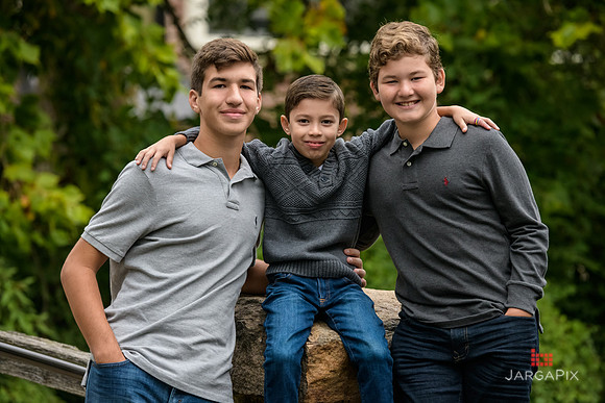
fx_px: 2689
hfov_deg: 12.8
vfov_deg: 8.6
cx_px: 302
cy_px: 202
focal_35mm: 160
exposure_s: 1/400
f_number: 5.6
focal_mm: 160
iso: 1250
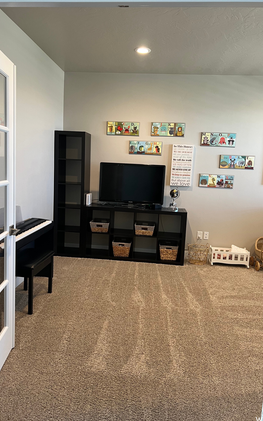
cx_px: 128
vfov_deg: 66.5
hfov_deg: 44.5
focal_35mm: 28
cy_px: 210
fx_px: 321
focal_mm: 5.7
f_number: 1.5
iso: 100
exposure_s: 1/60
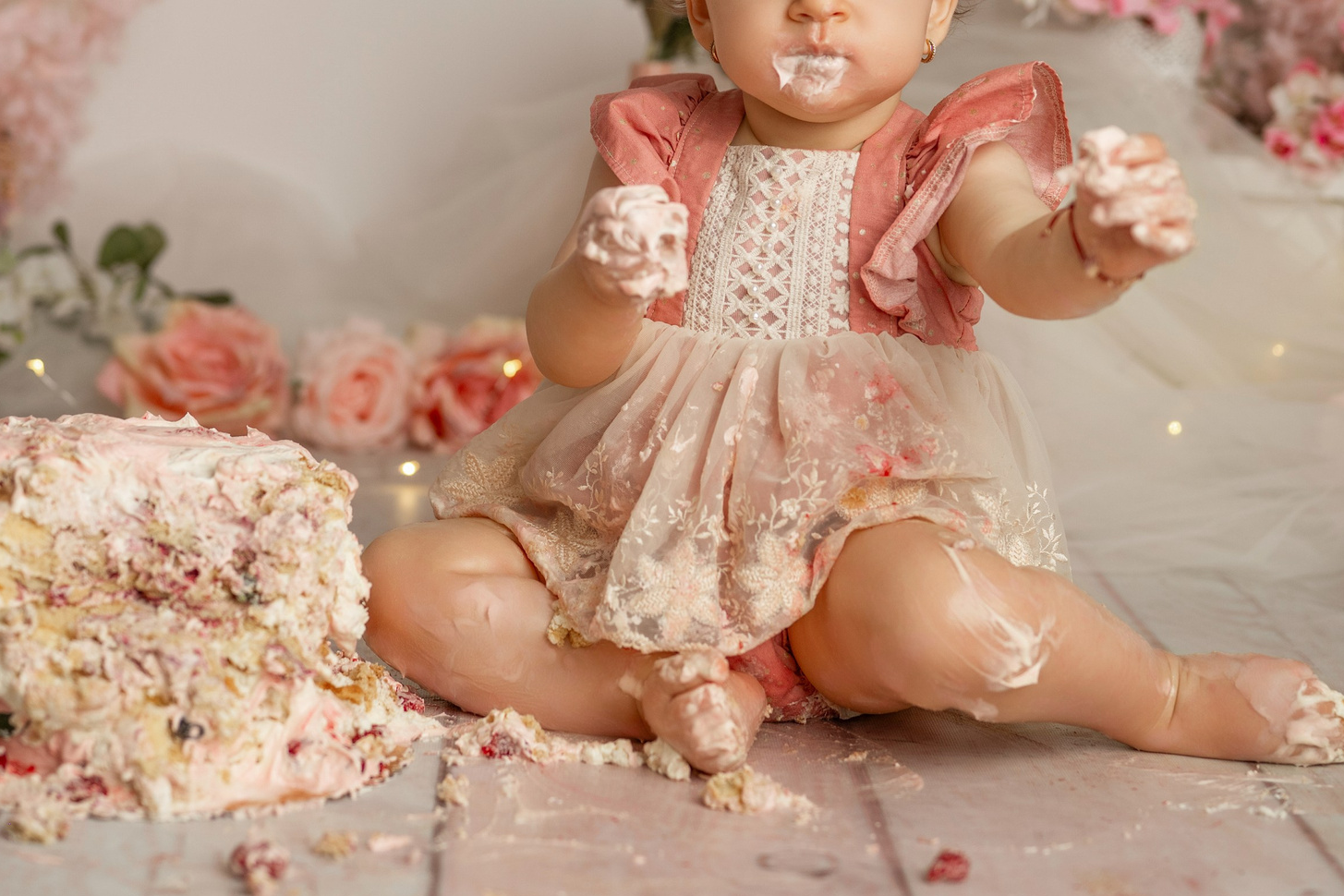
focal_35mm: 88
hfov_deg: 23.1
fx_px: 3285
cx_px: 565
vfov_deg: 15.4
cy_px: 160
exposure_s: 1/160
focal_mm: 50
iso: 100
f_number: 2.5
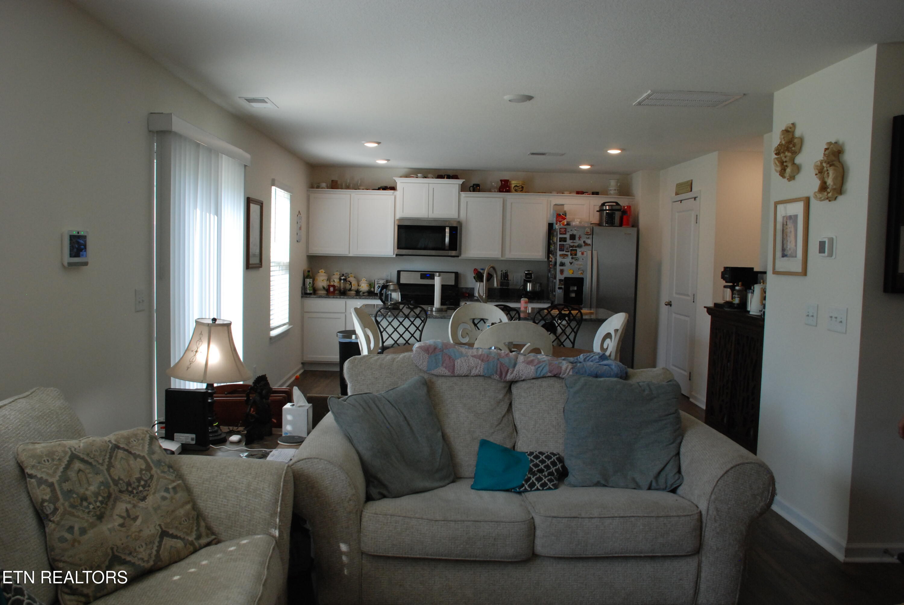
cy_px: 302
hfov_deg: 61.9
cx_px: 452
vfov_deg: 43.7
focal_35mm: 30
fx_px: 754
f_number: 6.3
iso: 640
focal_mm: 20
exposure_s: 1/160
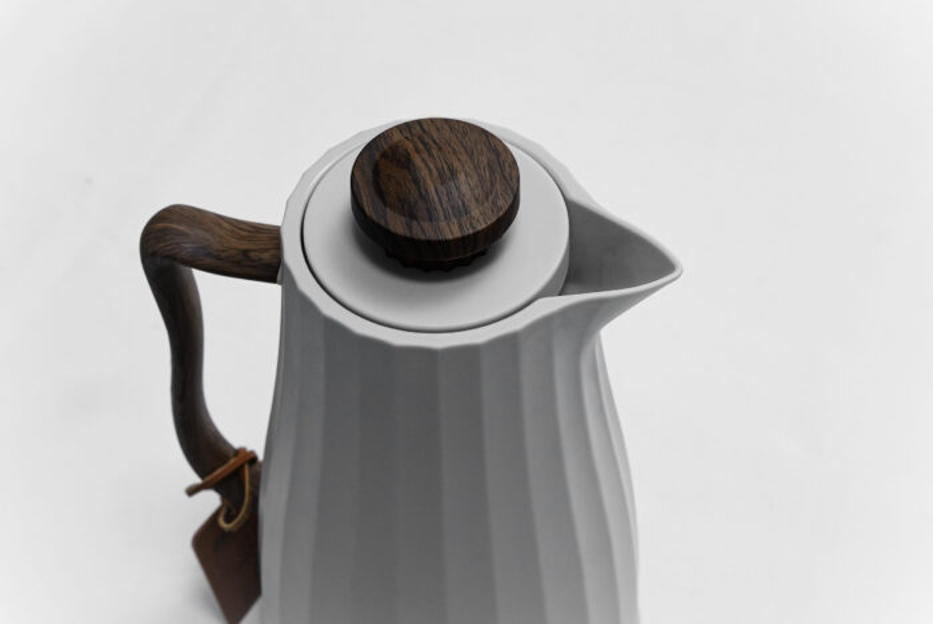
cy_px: 312
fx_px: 1816
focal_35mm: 70
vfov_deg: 19.5
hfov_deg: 28.8
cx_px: 466
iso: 3200
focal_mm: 70
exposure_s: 1/100
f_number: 13
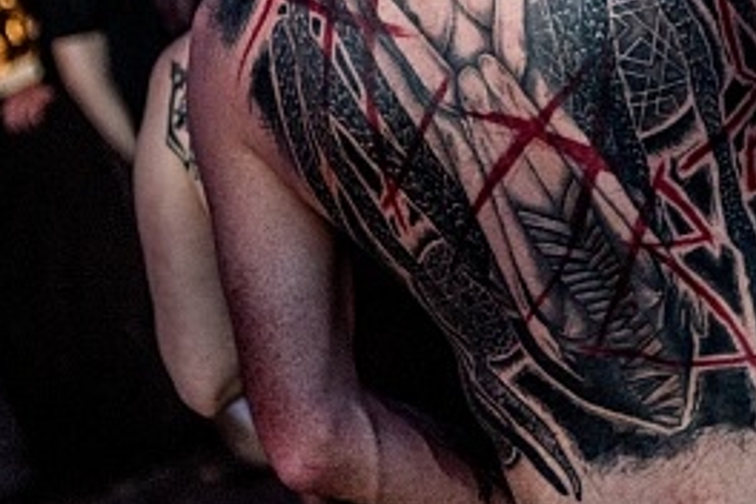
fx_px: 3213
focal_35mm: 153
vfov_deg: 8.9
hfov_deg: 13.3
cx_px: 699
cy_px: -79
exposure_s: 1/125
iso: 800
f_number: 3.5
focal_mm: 56
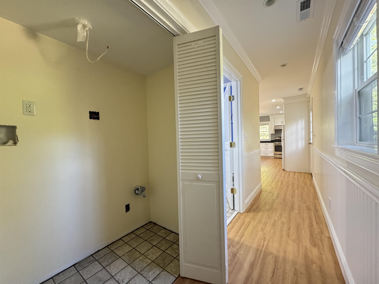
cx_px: 190
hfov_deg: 102.1
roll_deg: +1.6
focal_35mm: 14
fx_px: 153
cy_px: 142
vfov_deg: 85.7
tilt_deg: -1.3
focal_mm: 2.22
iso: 400
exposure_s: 1/60
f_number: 2.2
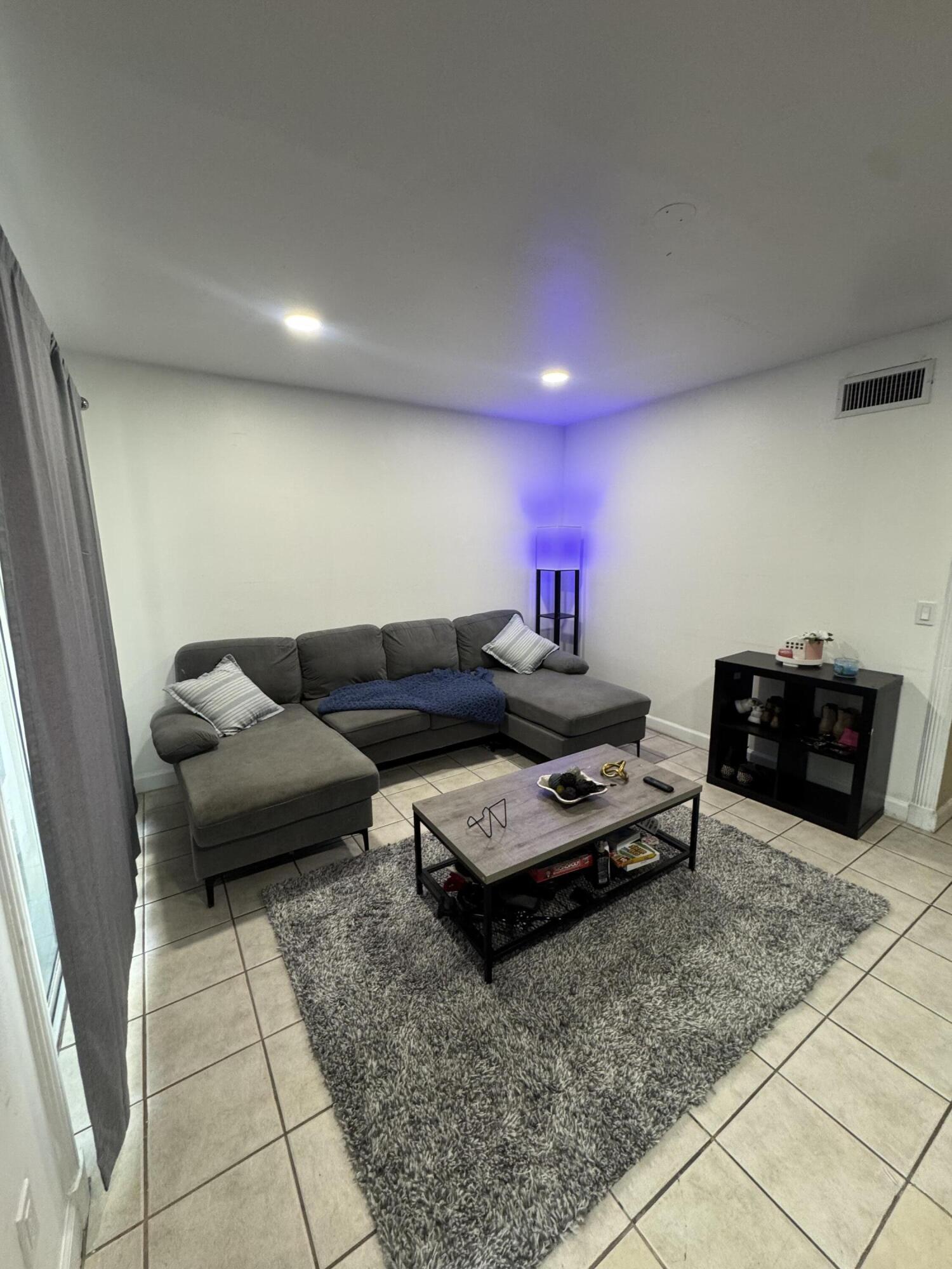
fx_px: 513
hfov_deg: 85.7
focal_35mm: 14
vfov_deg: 102.1
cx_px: 476
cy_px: 634
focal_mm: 2.22
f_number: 2.2
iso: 200
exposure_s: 1/60
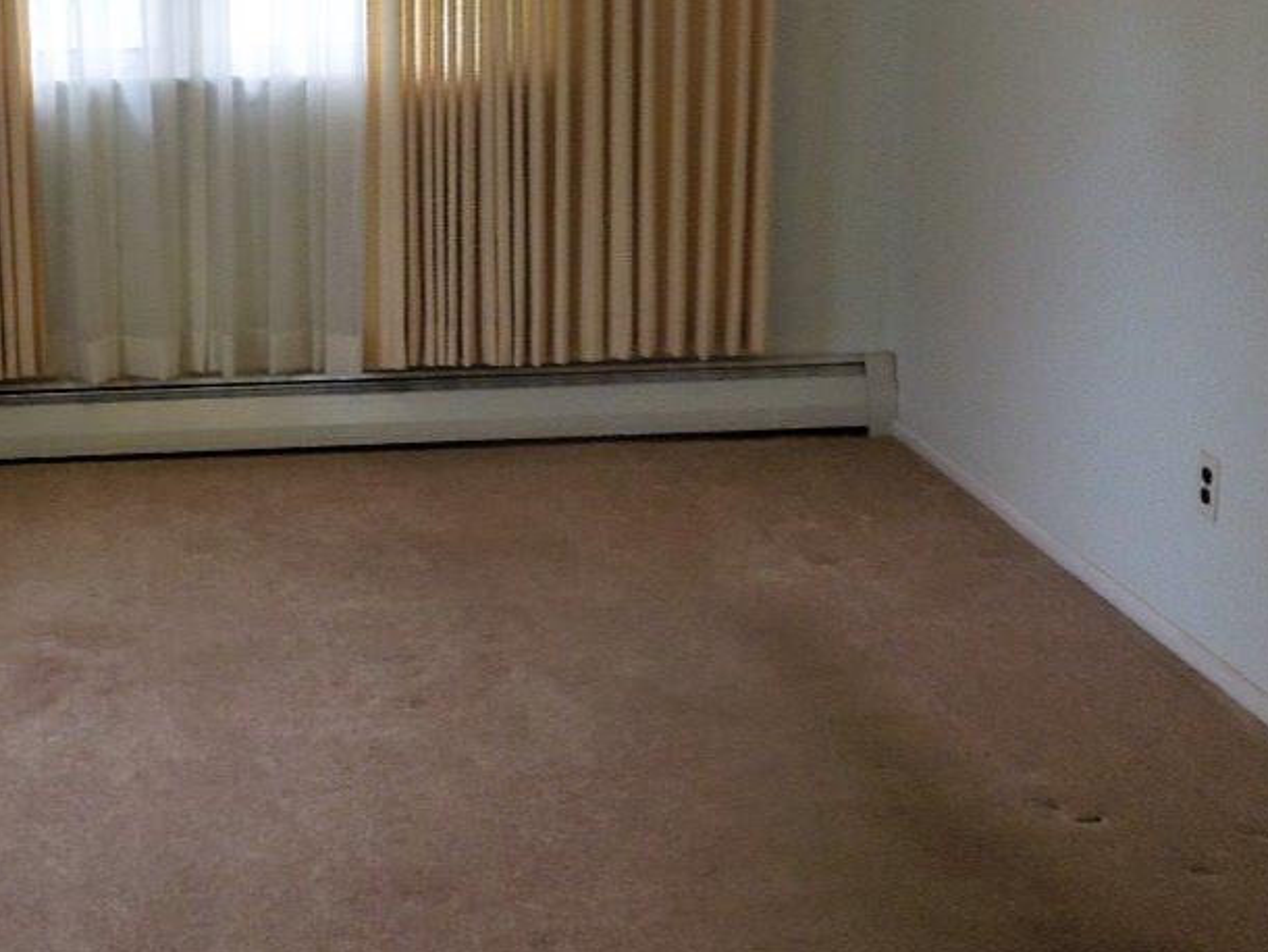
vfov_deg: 24.5
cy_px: 222
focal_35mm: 59
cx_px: 349
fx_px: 2162
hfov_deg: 32.2
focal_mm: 4.5
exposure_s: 1/30
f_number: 3.3
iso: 140
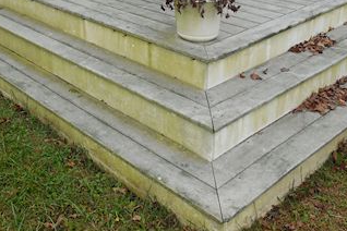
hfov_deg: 42.8
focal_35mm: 45
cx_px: 108
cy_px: 11
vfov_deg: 28.4
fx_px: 434
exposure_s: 1/250
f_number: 3.1
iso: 125
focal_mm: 4.5
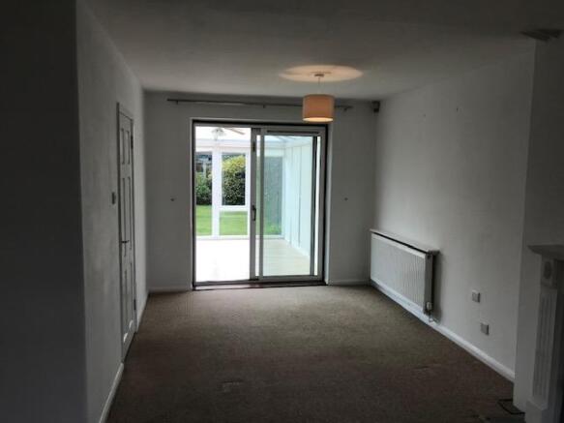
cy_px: 212
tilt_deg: -5.7
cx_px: 282
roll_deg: +0.2
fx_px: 456
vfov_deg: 49.7
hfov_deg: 63.5
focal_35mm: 28
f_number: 1.8
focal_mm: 3.99
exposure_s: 1/262
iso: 20
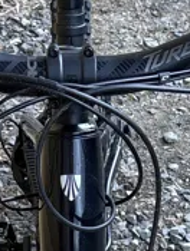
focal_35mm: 158
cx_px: 99
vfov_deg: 11.6
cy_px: 452
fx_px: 1152
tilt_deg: -46.3
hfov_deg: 9.4
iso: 40
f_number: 1.6
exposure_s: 1/225
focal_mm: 5.96
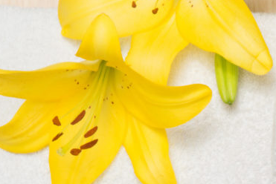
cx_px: 342
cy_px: 201
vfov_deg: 7.5
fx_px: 1396
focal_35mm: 182
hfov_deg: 11.1
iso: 100
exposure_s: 1/200
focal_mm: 66
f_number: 13
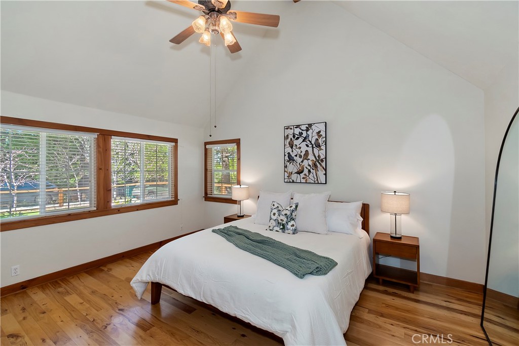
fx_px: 216
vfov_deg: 77.3
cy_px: 173
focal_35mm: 15
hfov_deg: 100.4
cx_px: 260
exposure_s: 1/30
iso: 400
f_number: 8
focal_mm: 10
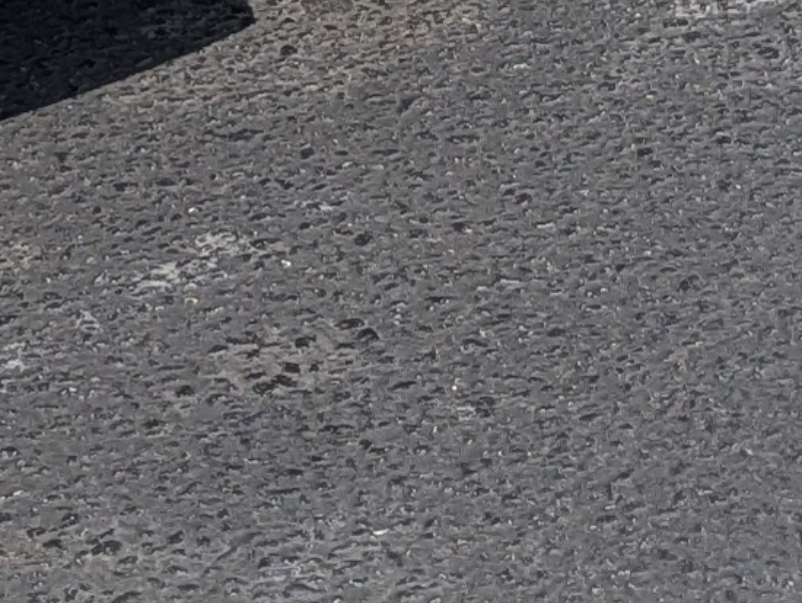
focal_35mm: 178
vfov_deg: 7.1
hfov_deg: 11.0
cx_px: -13
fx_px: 4129
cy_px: -1419
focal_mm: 6.9
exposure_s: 1/3584
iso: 24
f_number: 1.68
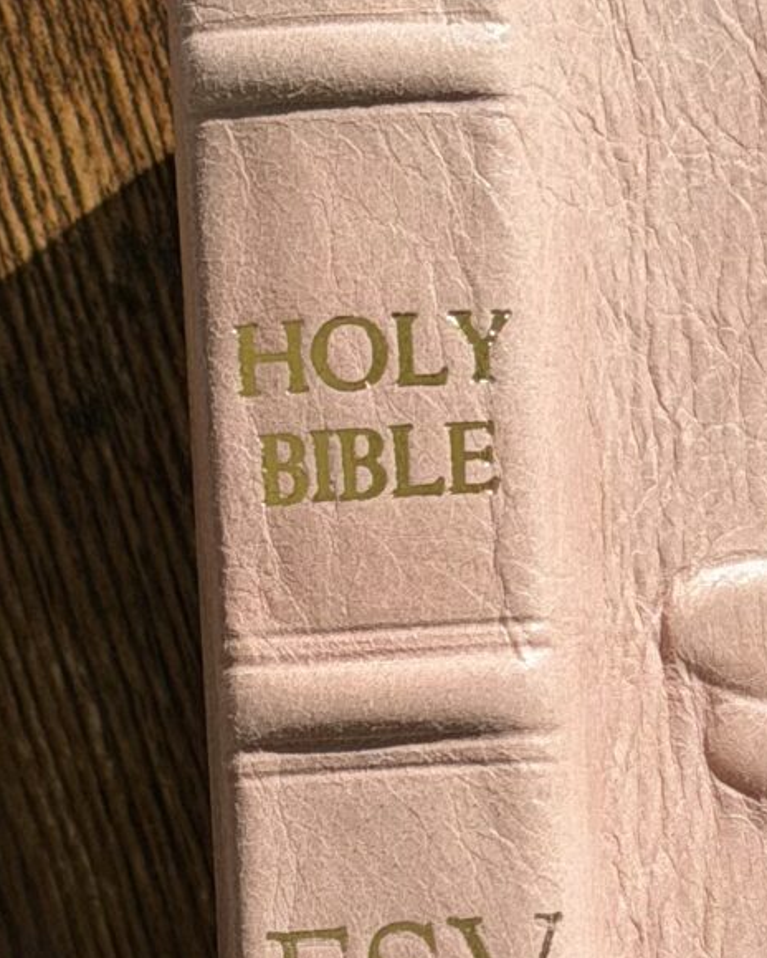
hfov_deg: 7.4
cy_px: 925
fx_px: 5868
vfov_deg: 9.3
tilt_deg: -83.1
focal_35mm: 207
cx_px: 869
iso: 64
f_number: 1.78
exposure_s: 1/382
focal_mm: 6.76
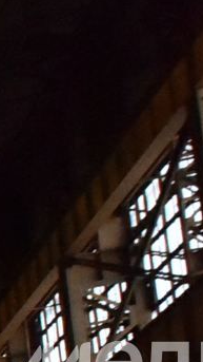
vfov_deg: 16.0
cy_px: 705
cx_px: -1019
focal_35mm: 107
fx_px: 1024
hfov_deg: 5.2
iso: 5000
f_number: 8
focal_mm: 14
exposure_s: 1/1000
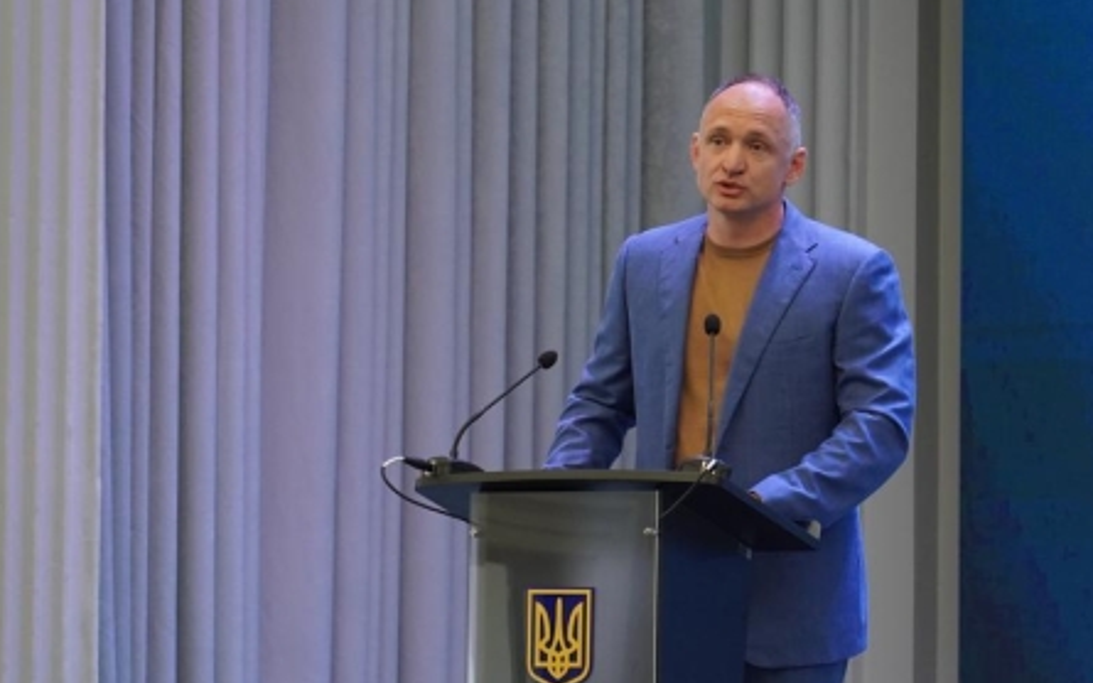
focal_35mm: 207
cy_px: 453
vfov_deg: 6.3
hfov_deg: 10.1
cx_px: 761
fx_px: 6165
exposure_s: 1/160
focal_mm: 105
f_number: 4
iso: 2500
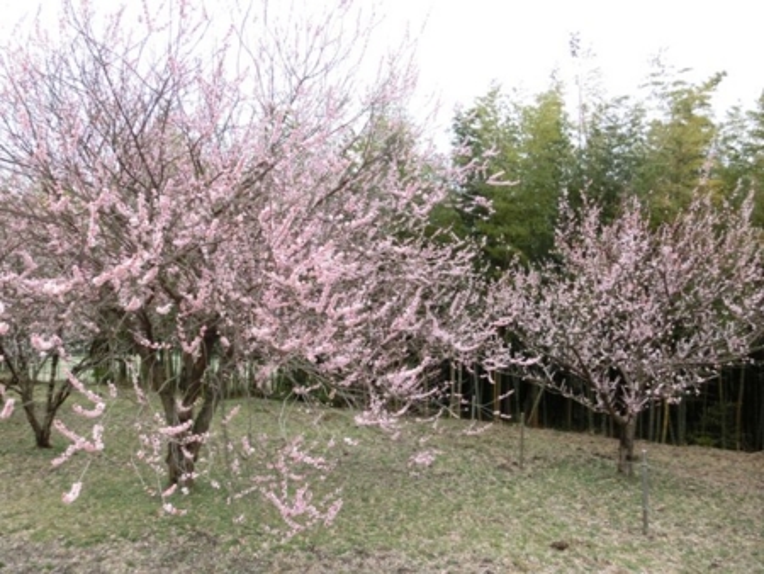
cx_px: 382
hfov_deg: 71.6
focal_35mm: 24
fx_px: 530
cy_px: 287
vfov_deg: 56.9
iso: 250
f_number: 3
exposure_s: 1/1000
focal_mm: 4.24
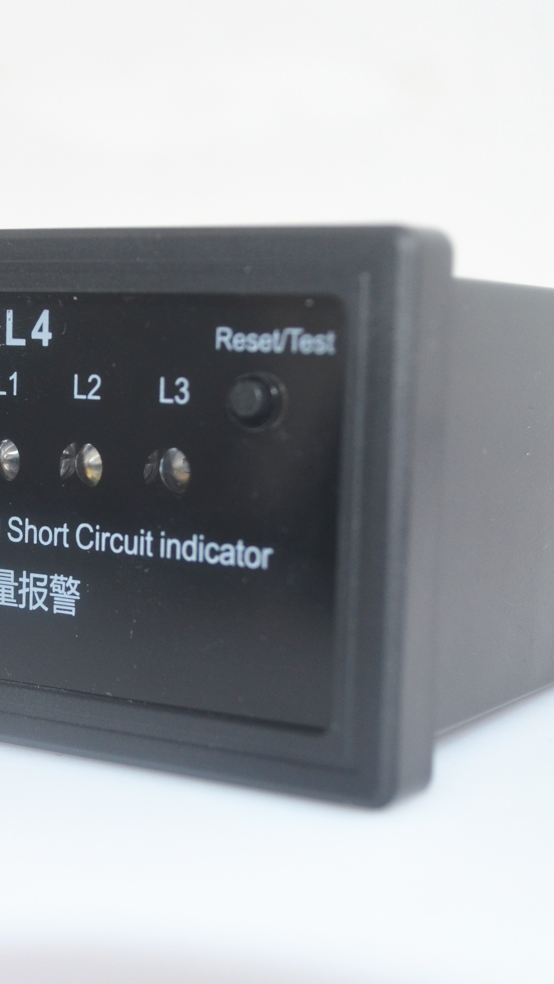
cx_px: 20
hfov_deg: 16.5
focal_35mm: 72
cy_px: 486
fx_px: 1881
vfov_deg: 29.4
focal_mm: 30
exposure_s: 1/200
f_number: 4.5
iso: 400
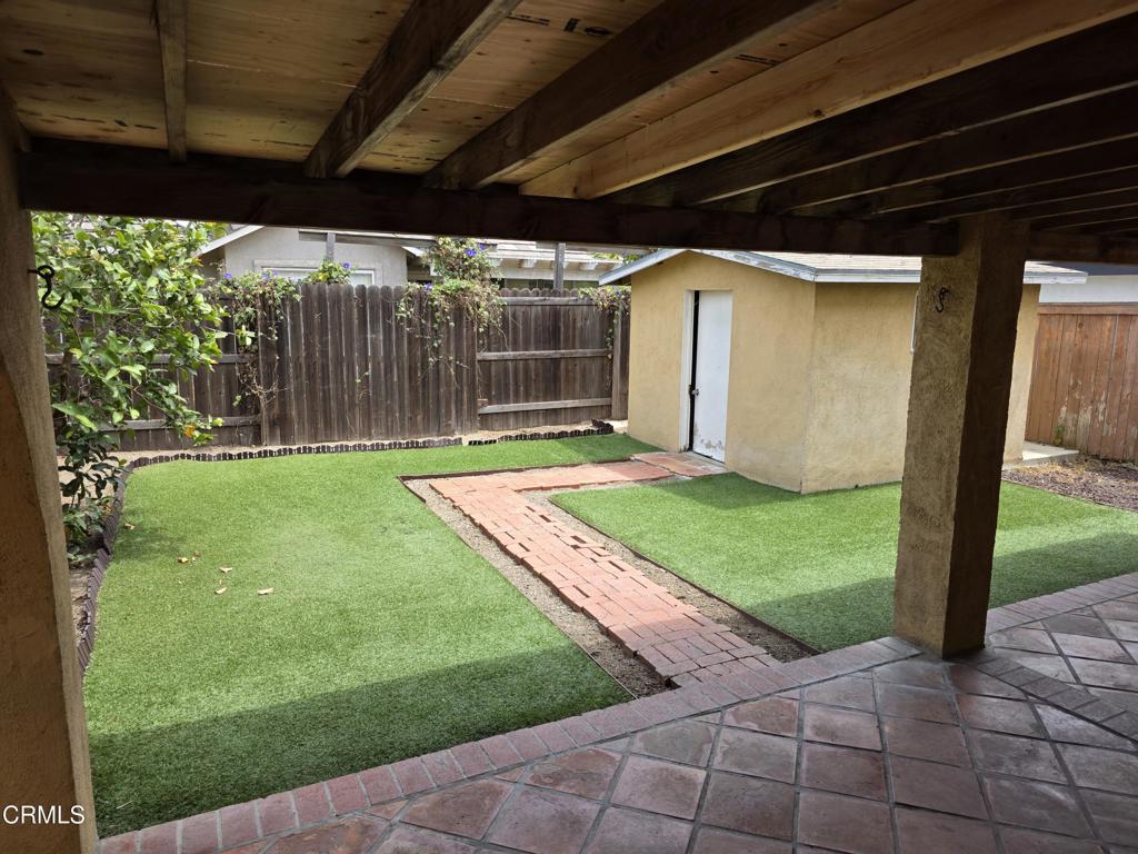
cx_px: 569
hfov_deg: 73.9
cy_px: 427
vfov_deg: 58.9
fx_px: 756
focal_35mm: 23
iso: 80
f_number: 1.7
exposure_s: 1/1751
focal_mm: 6.3
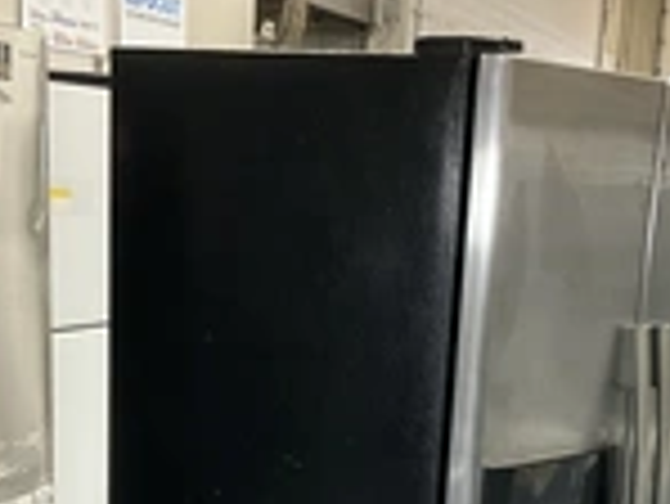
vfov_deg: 18.1
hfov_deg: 24.9
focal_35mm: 78
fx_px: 1511
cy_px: 585
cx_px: 436
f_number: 1.8
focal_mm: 3
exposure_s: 1/40
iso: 200
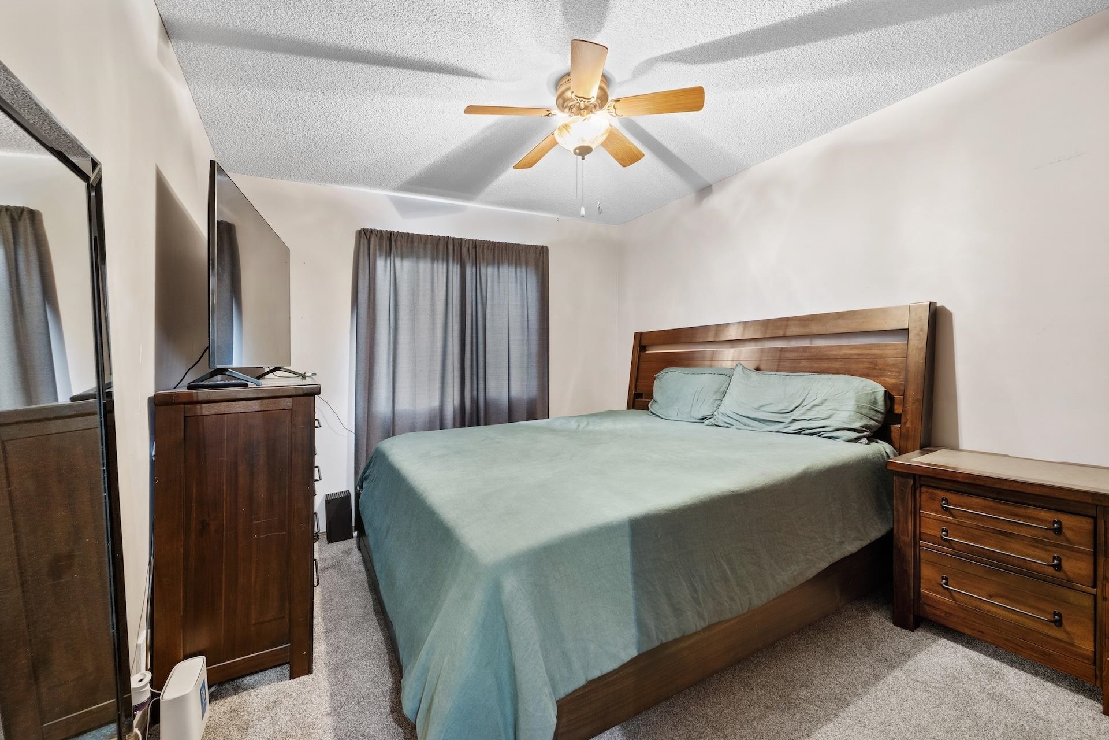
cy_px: 370
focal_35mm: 14
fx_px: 431
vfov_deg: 81.2
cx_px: 554
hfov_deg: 104.3
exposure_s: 2.5
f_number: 7.1
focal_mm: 14
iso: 400
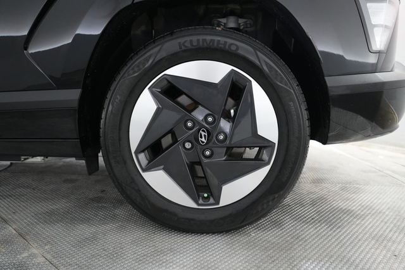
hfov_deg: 65.5
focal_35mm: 28
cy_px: 135
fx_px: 315
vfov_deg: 46.4
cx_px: 202
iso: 4000
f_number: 2.8
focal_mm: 28
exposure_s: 1/160
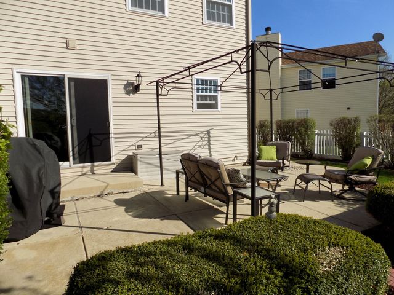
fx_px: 262
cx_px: 197
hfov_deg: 73.9
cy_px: 148
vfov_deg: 58.9
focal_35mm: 23
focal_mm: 4
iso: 80
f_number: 3.1
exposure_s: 1/1500
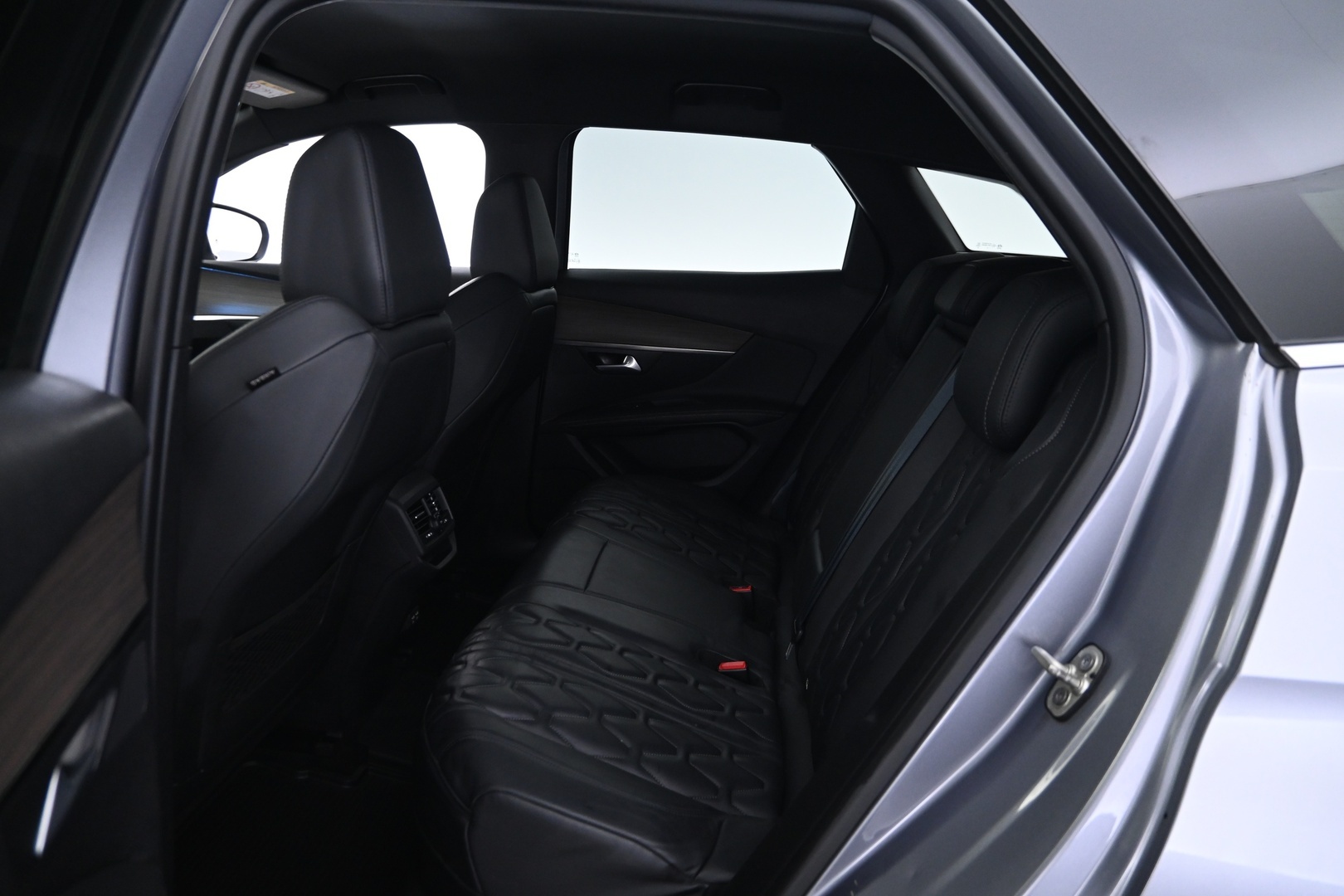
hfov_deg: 73.7
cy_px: 448
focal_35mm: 24
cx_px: 672
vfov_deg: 53.1
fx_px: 896
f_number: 3.5
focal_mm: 16
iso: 1600
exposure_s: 1/10
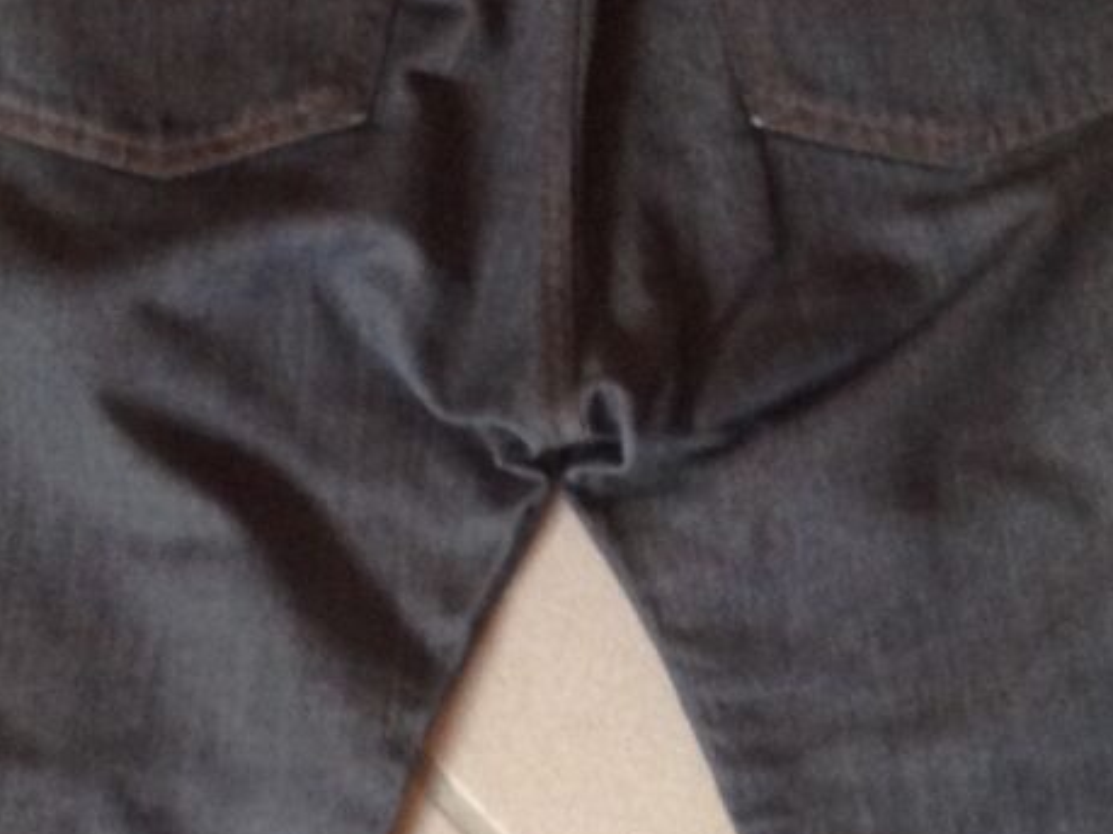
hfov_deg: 19.3
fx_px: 3279
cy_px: 826
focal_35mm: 102
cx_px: 550
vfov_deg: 14.3
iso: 200
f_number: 2.4
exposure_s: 1/15
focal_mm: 4.28
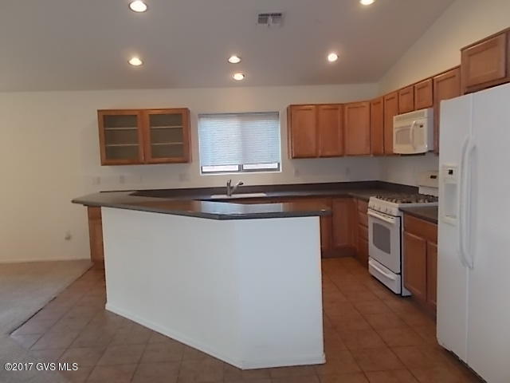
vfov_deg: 53.1
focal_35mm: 26
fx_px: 383
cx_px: 255
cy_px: 192
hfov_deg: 67.3
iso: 200
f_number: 3.2
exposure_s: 1/25
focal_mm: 4.6
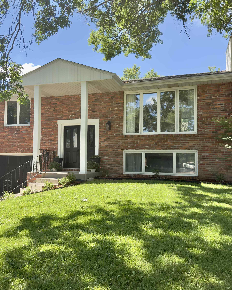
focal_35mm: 32
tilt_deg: +4.3
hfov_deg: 45.7
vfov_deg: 55.7
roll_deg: -0.1
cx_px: 104
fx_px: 275
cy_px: 142
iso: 80
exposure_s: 1/2066
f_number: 1.78
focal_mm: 6.76
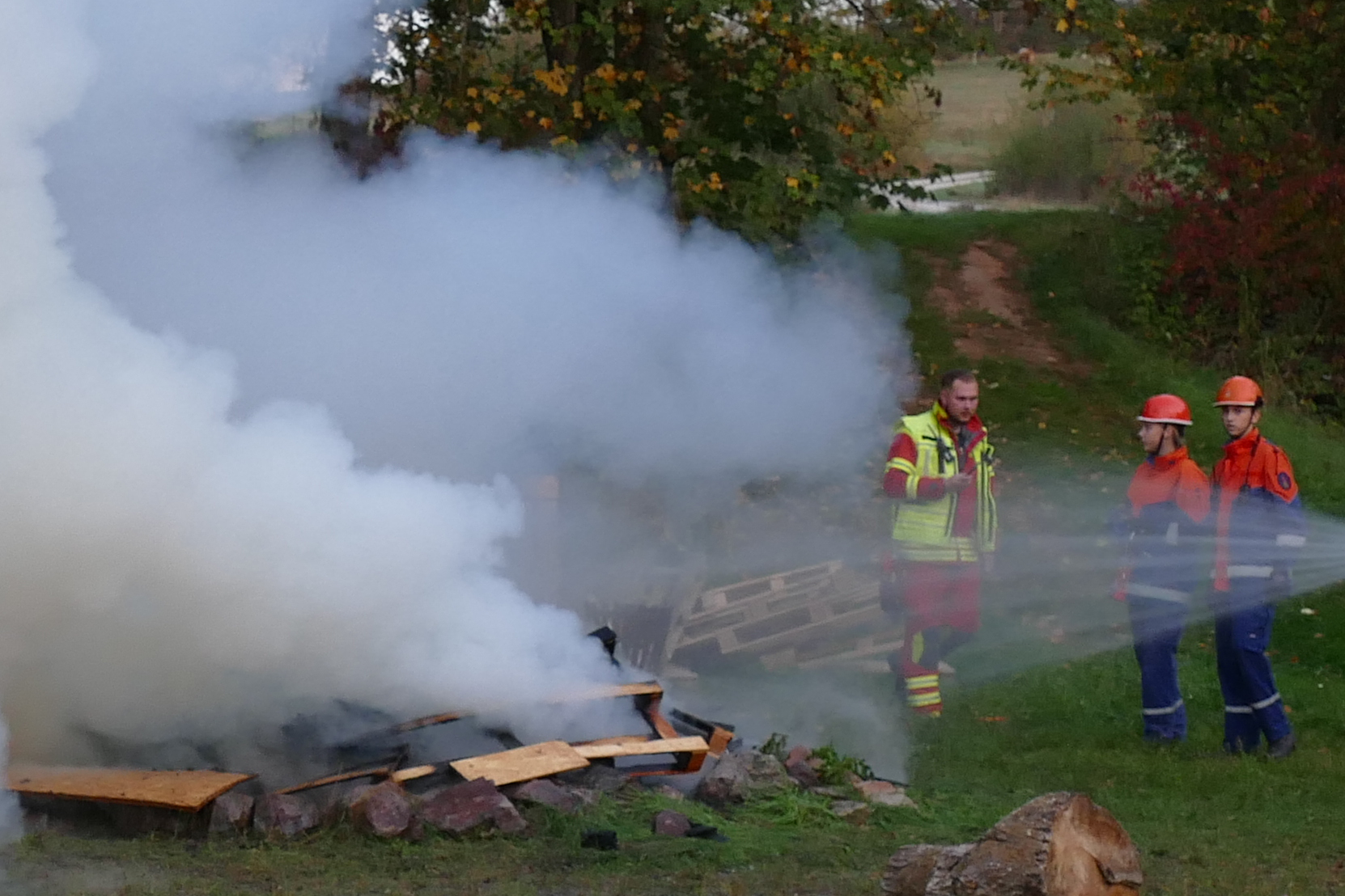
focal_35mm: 135
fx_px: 5043
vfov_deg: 10.2
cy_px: 515
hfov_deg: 14.9
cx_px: -52
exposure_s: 1/80
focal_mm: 15.02
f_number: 3.2
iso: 320
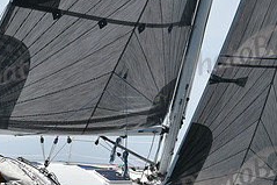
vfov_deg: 8.1
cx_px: 121
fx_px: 1307
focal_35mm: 170
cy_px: 126
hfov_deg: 12.1
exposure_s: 1/1250
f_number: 8
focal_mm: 70
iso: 250
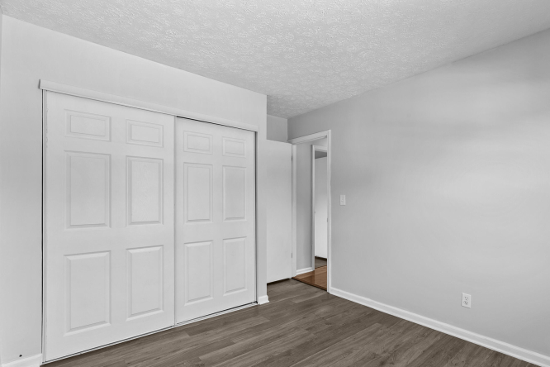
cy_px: 198
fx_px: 275
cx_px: 301
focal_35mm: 18
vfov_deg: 67.3
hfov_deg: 89.7
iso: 400
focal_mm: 16
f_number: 11
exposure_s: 1/3
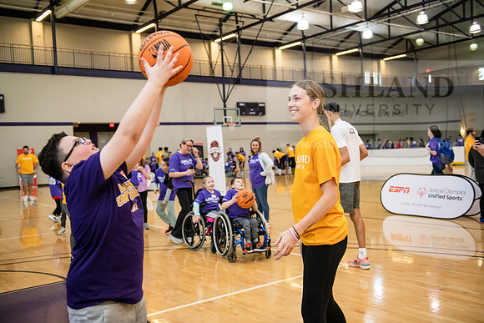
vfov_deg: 35.1
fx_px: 511
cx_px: 242
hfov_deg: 50.7
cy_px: 162
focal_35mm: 38
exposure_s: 1/200
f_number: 3.2
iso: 2500
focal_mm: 38
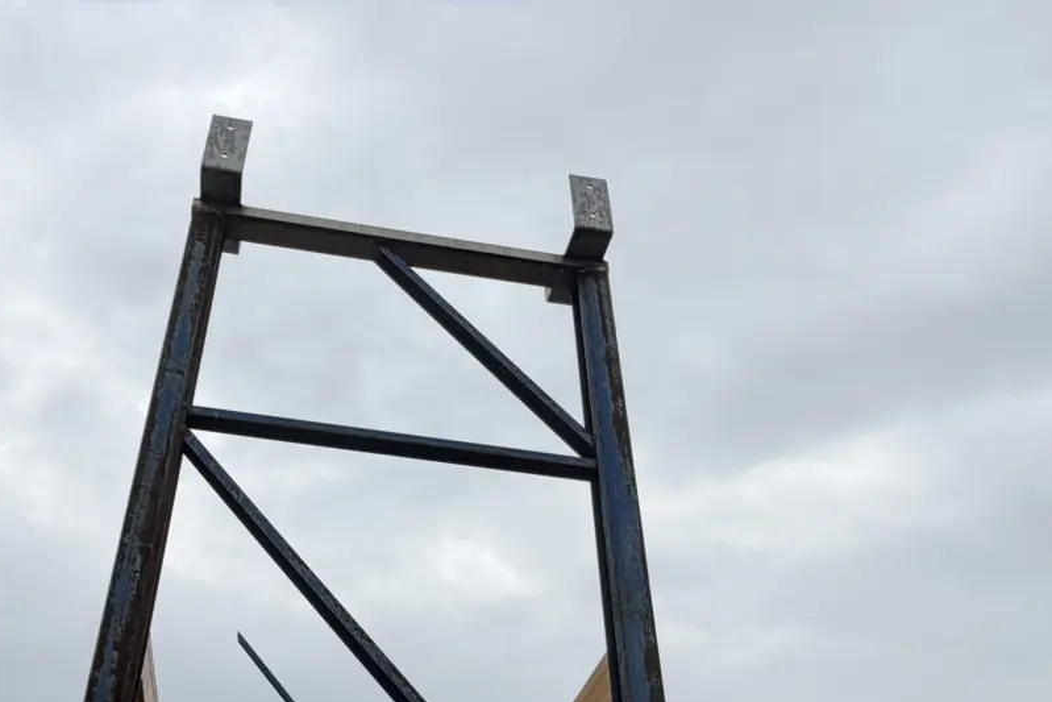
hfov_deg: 53.6
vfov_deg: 36.5
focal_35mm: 35
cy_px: 569
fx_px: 1023
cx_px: 374
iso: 32
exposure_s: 1/770
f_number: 2.2
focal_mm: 2.22
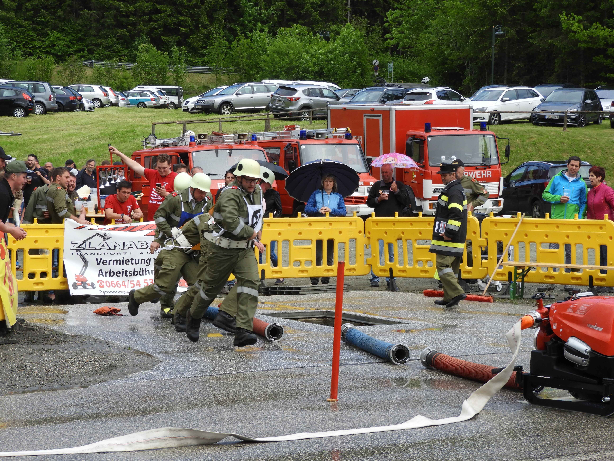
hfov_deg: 23.0
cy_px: 230
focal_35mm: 85
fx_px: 1508
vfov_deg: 17.4
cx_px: 307
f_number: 4.5
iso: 100
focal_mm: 15.2
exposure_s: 1/250
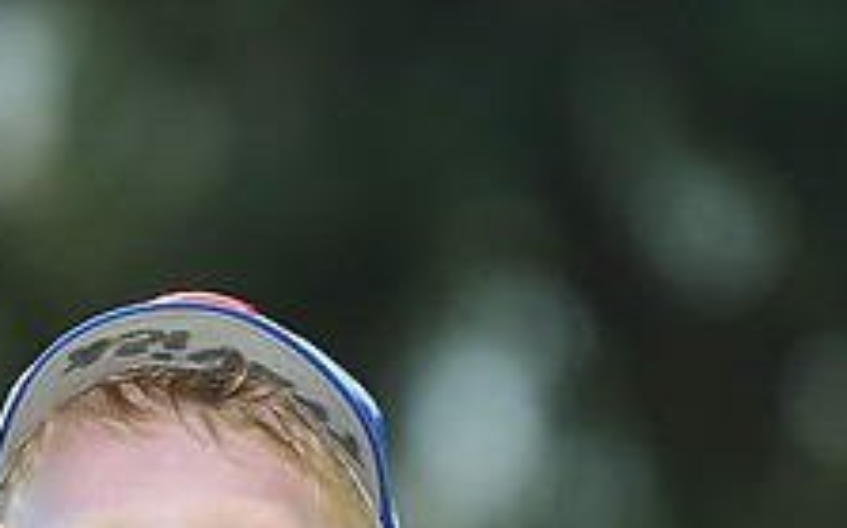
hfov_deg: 4.0
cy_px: 729
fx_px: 12248
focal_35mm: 531
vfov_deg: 2.5
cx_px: 194
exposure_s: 1/500
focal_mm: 200
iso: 200
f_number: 4.5
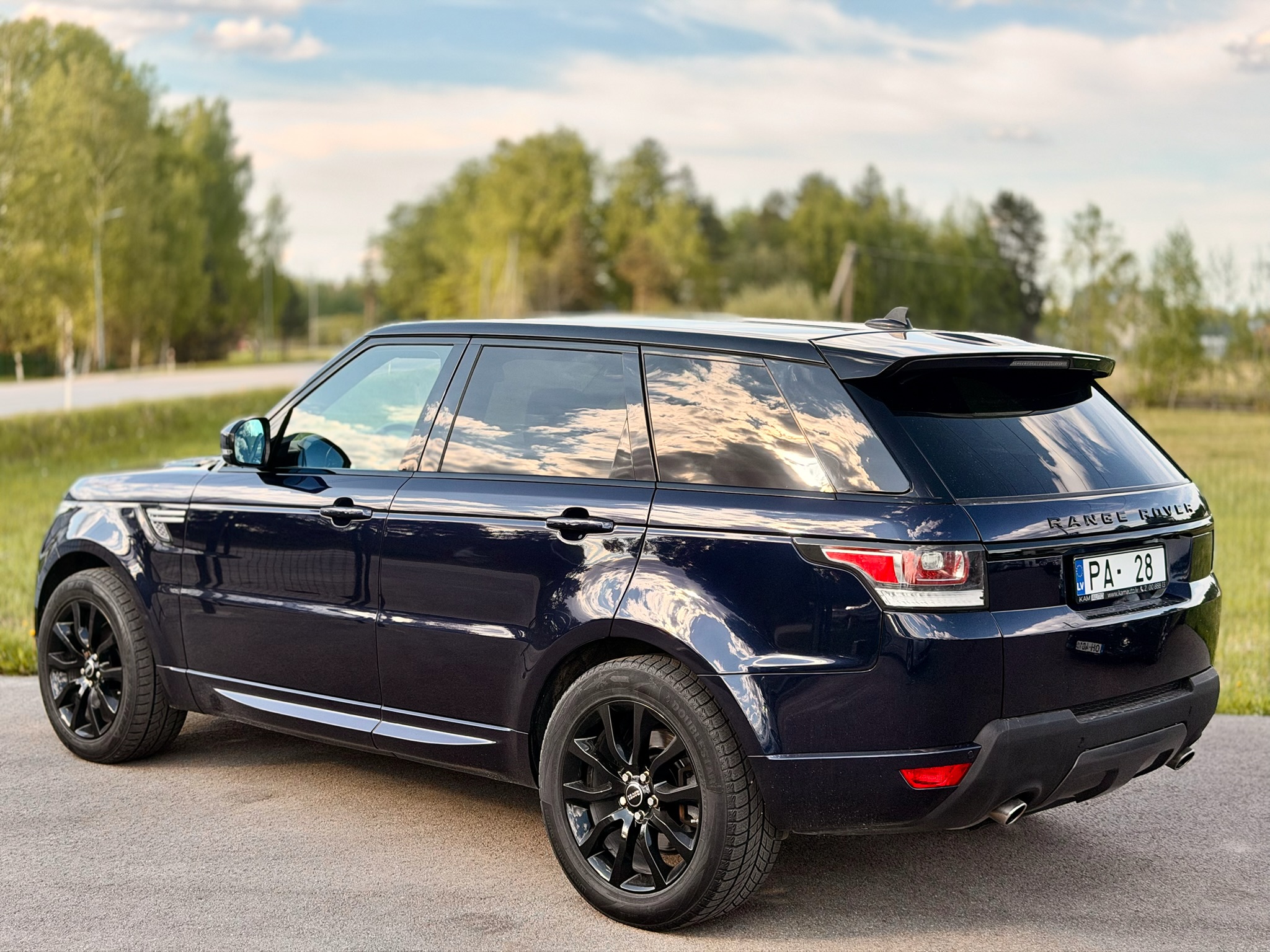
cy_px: 476
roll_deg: +0.2
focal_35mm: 48
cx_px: 635
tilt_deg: -4.2
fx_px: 1761
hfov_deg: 39.7
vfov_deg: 30.3
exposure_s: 1/1403
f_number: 1.78
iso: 80
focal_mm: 6.76
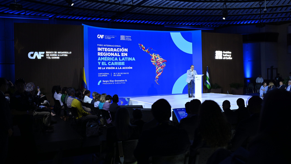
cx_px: 145
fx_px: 286
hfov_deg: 54.0
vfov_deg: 32.0
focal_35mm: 37
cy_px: 79
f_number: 2.8
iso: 1250
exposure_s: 1/500
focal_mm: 35
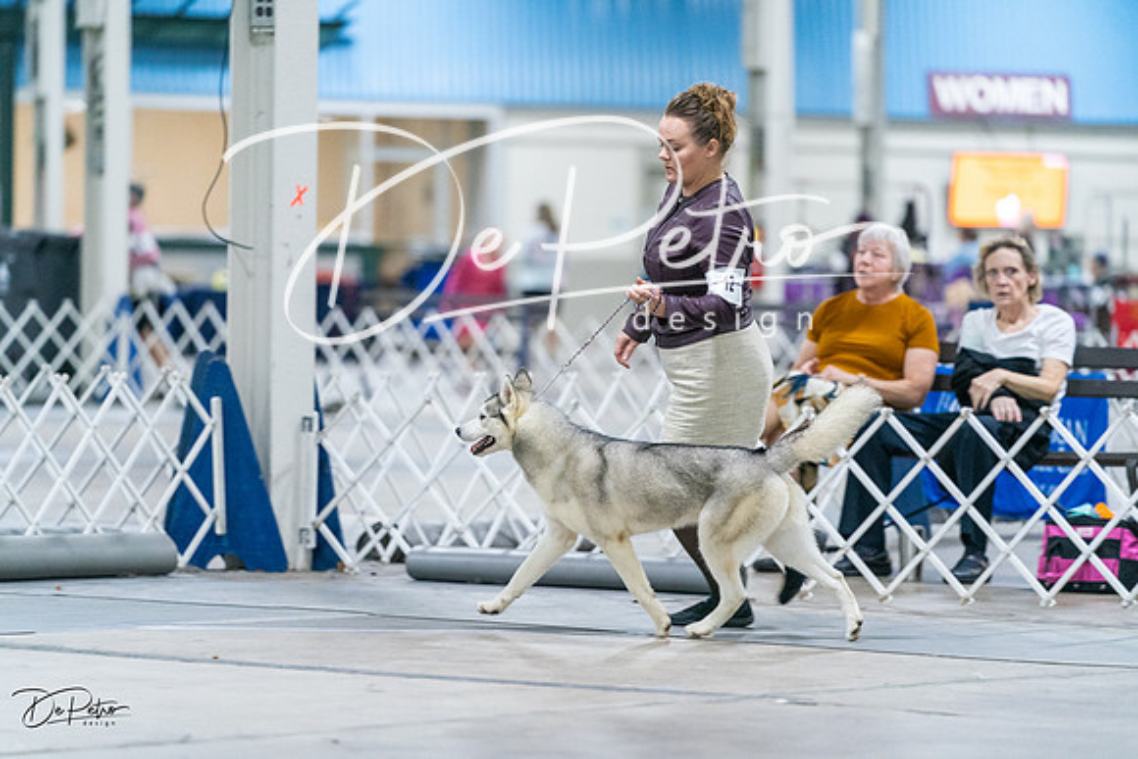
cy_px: 380
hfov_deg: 10.5
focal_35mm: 195
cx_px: 569
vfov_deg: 7.0
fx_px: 6165
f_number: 3.2
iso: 6400
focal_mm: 195
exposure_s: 1/250
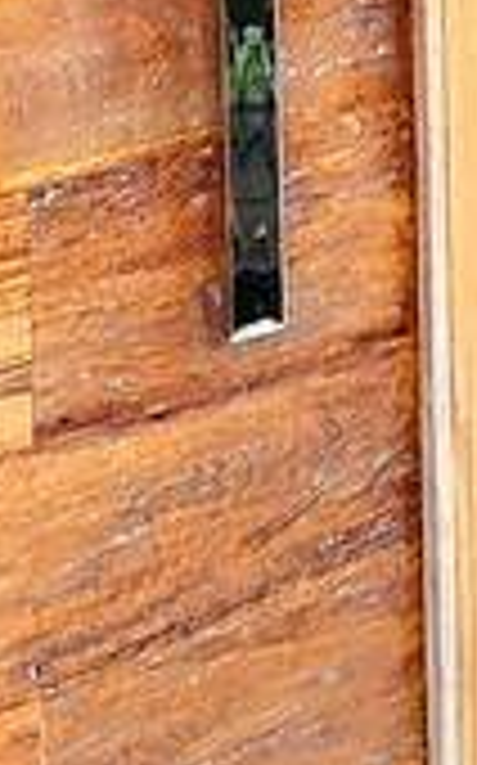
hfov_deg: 9.9
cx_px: 1112
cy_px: -792
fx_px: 2438
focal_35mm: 117
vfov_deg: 14.6
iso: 50
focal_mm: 2.2
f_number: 2.2
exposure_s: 1/60.2
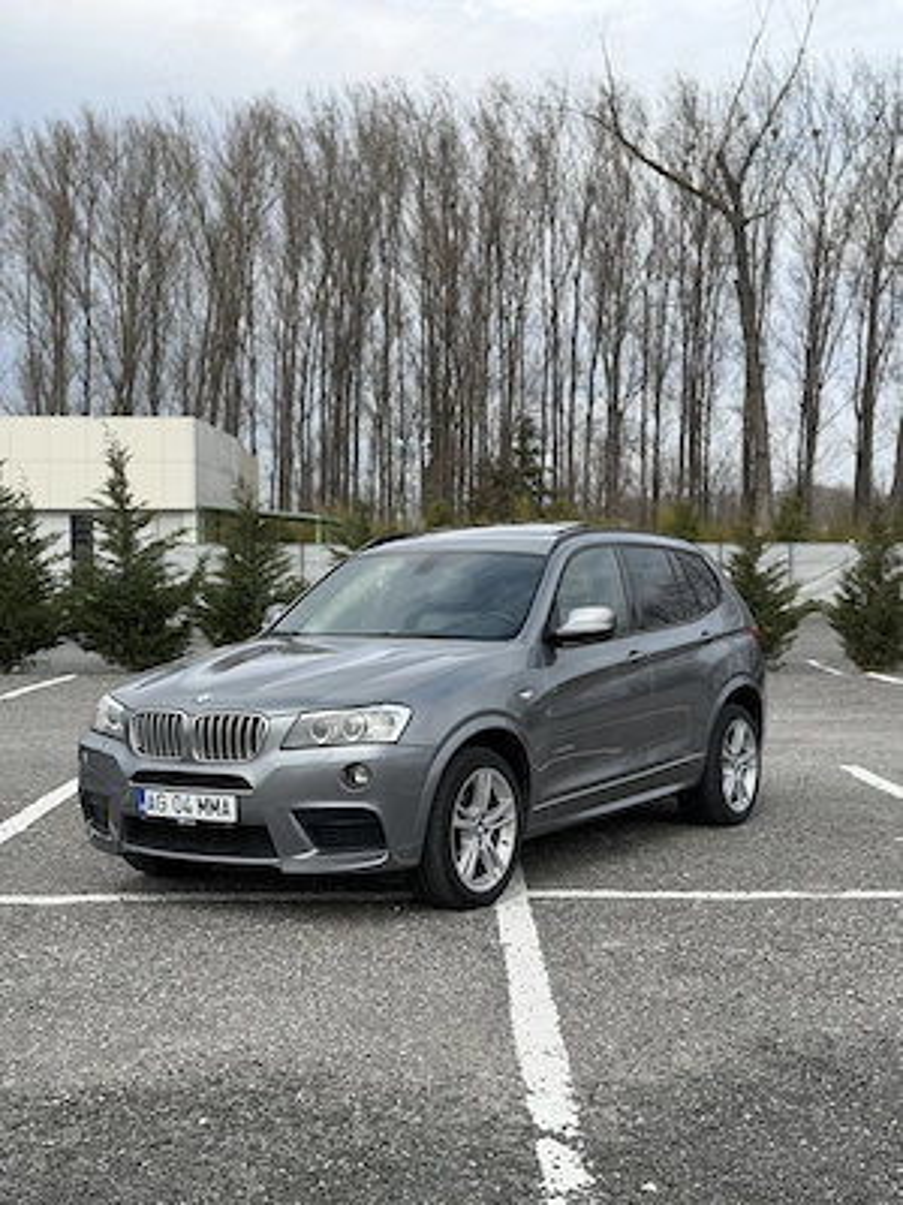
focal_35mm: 48
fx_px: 1670
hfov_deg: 30.3
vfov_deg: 39.7
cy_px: 602
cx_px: 452
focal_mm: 6.76
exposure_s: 1/3226
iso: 64
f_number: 1.78
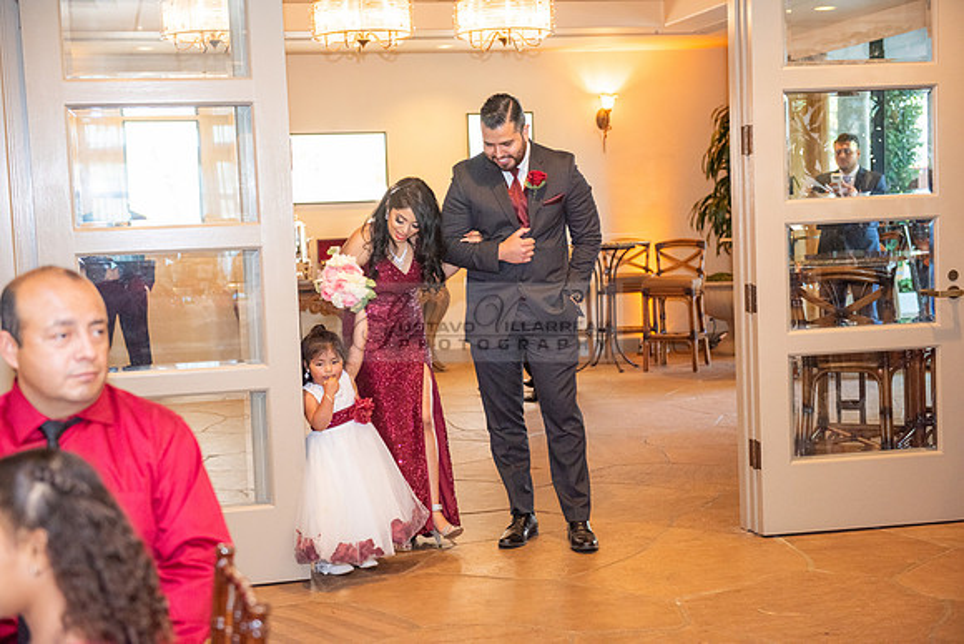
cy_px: 322
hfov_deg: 35.6
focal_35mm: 56
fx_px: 1500
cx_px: 482
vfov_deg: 24.2
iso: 1600
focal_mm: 56
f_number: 3.5
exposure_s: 1/125
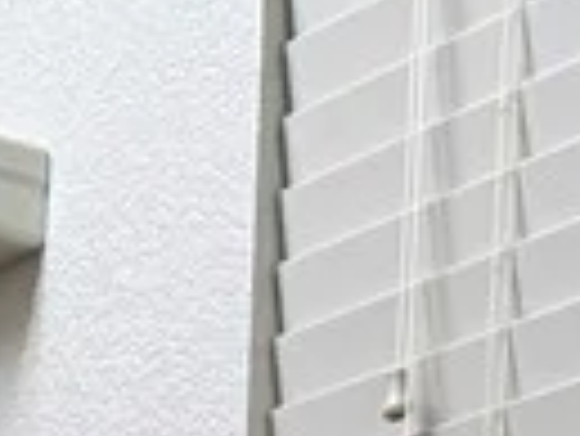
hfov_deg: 8.9
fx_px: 3203
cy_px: 1627
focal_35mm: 191
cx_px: -989
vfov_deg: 6.5
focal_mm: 6.76
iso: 100
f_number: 1.78
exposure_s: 1/120
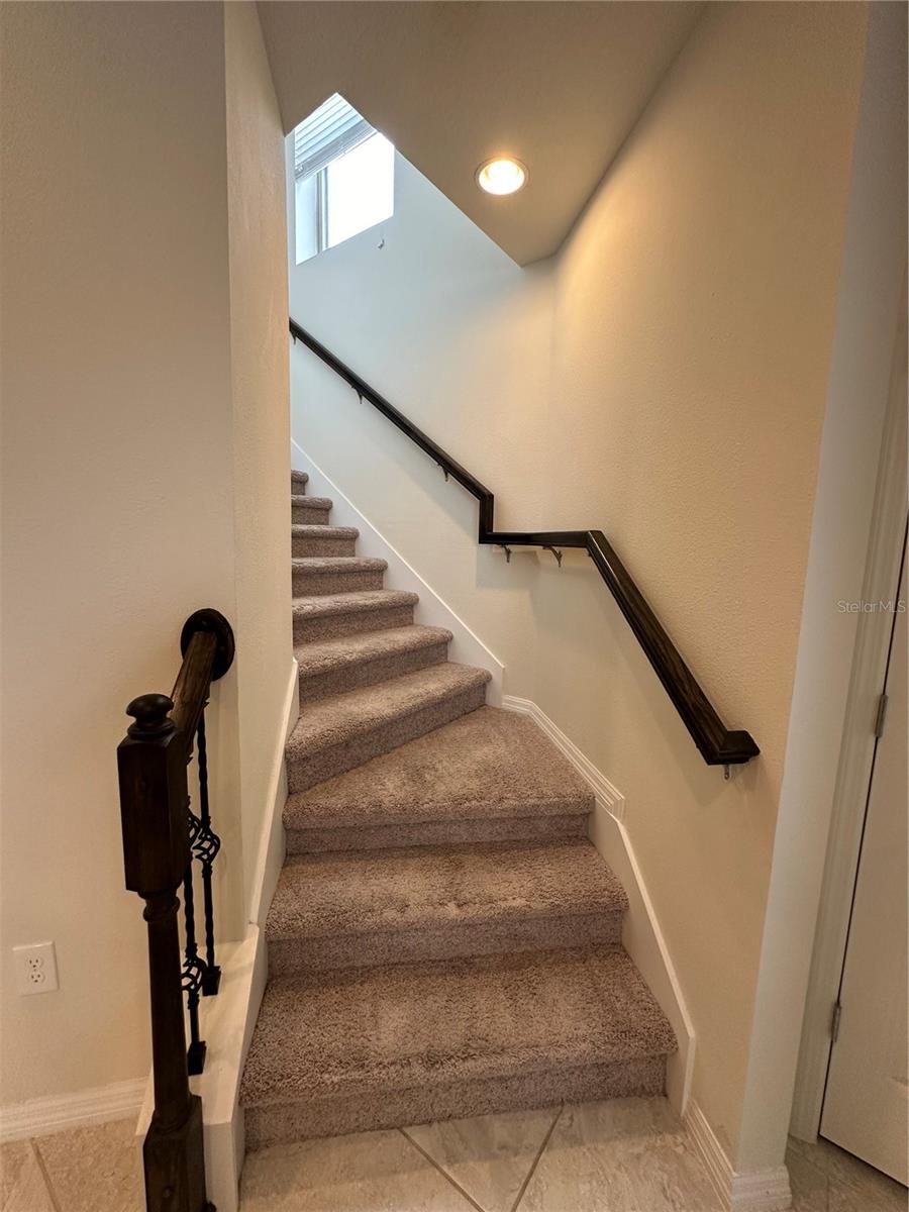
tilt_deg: -6.3
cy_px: 606
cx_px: 454
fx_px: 490
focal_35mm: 14
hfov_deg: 85.7
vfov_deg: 102.1
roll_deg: -2.7
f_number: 2.2
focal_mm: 2.22
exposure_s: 1/60
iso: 160
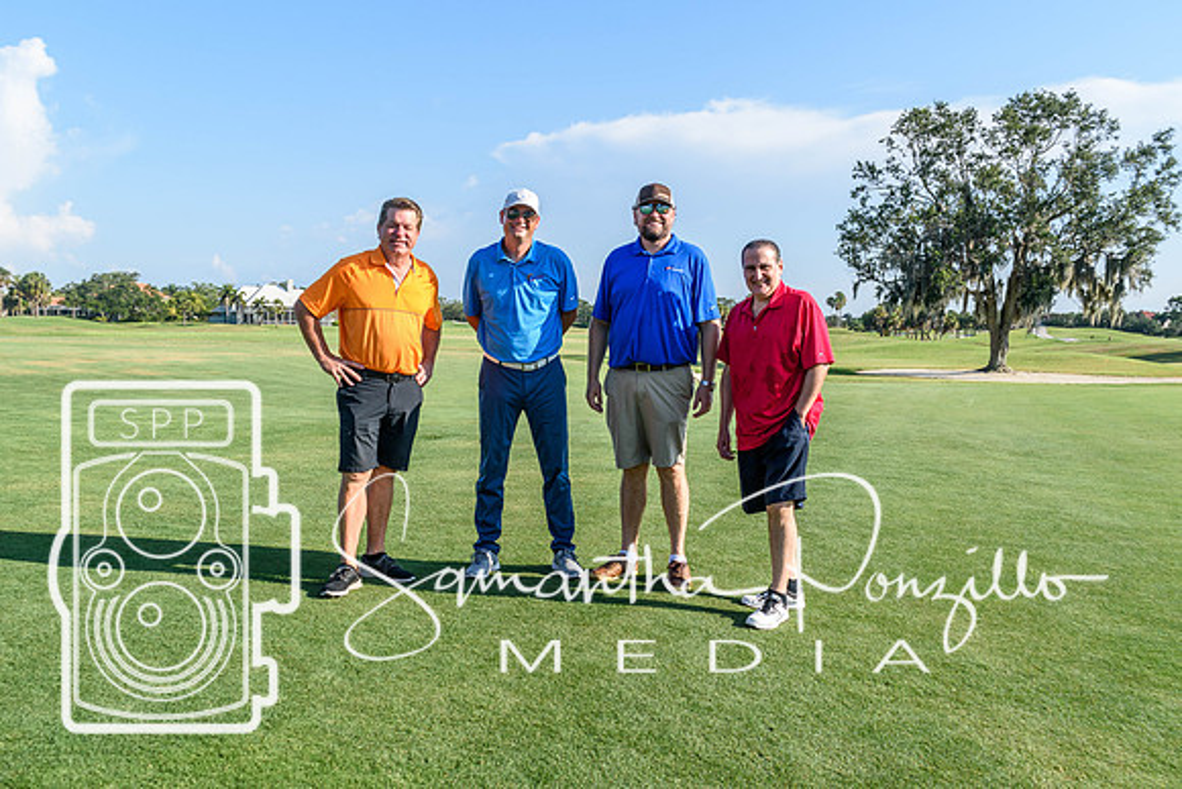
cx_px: 591
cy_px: 394
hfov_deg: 53.1
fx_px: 1182
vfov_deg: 36.9
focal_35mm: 36
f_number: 9
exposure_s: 1/320
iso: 200
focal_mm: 24
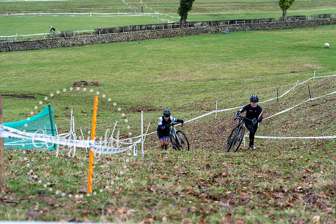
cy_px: 112
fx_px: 653
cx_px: 168
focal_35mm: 70
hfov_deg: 28.8
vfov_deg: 19.5
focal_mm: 70
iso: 1000
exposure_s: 1/1000
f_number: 3.5
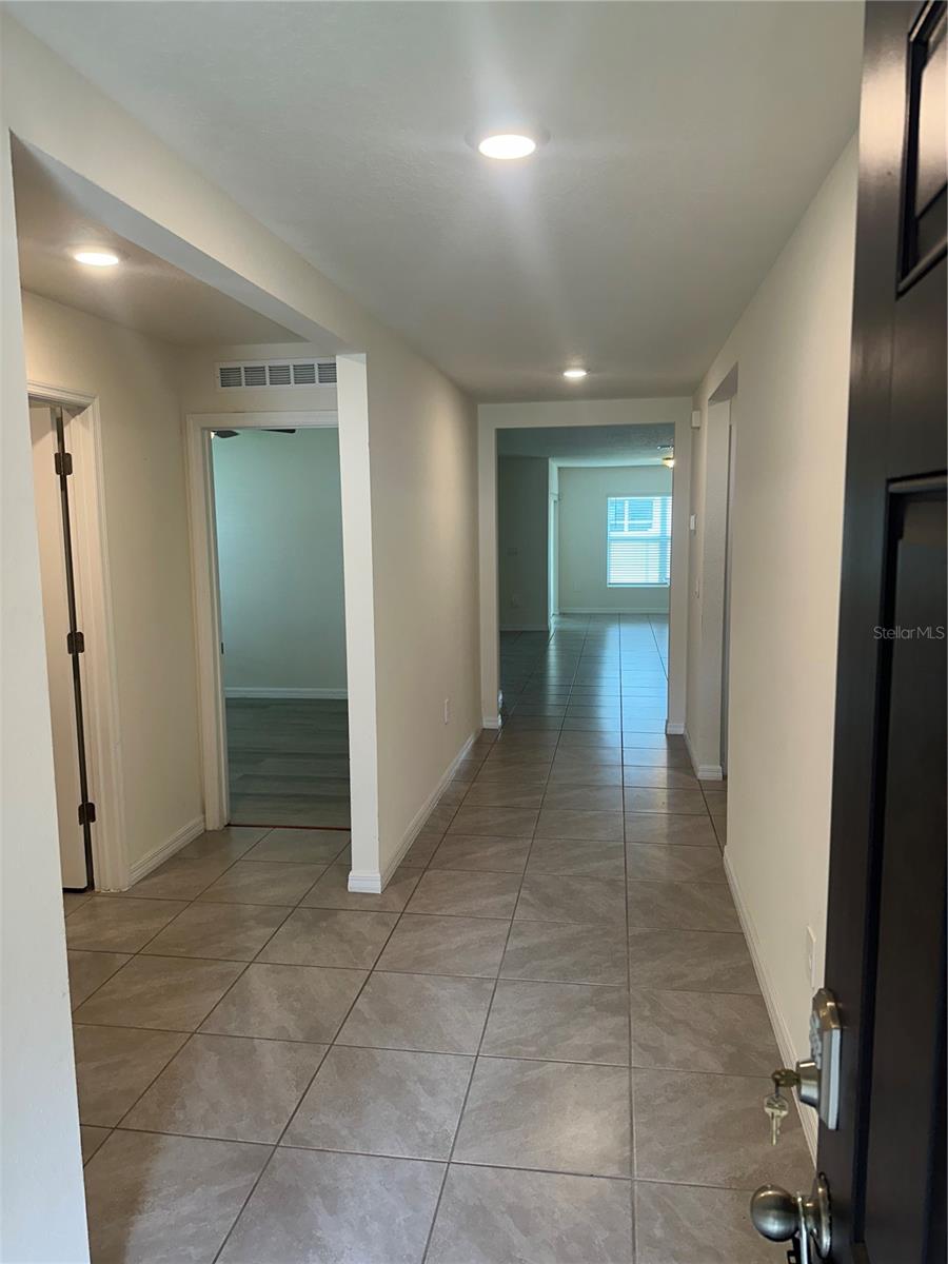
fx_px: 876
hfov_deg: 56.8
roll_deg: +0.6
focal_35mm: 24
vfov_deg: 71.6
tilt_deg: -7.4
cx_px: 474
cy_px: 632
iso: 160
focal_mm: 6.86
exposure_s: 1/120
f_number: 1.78
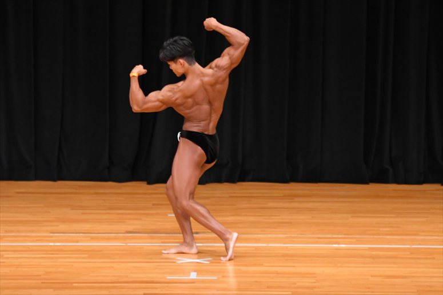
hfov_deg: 7.6
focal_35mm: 270
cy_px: 148
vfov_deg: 5.1
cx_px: 222
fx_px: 3321
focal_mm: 180
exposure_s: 1/400
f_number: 5.6
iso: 4000
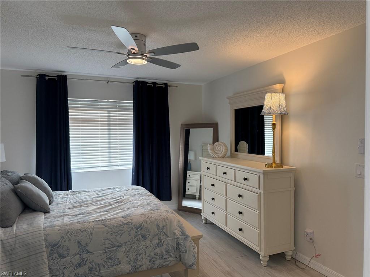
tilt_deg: -0.4
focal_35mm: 24
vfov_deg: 56.8
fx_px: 257
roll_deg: +0.4
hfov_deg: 71.6
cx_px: 185
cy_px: 138
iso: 160
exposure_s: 1/234
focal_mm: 6.76
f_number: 1.78
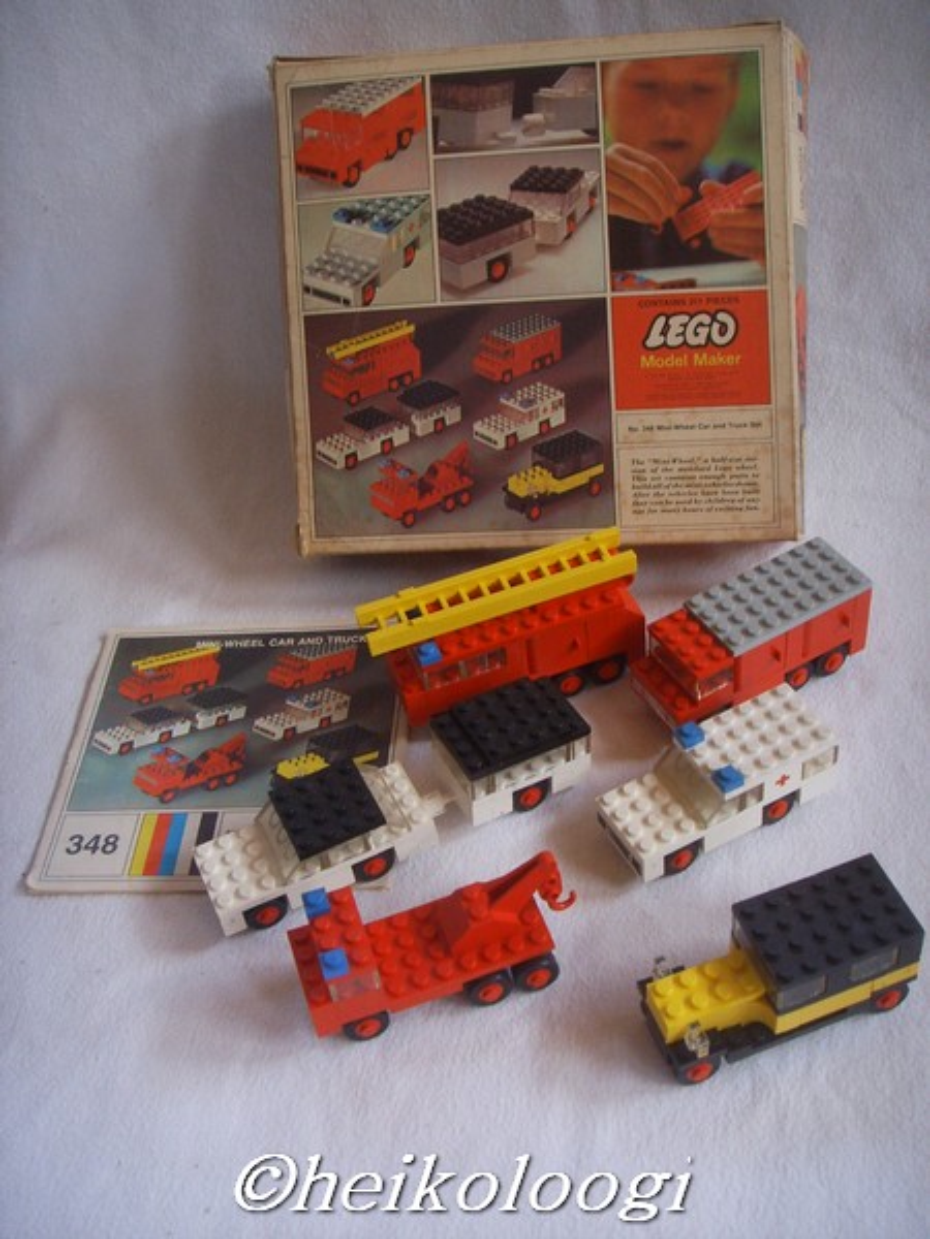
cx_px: 465
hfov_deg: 36.8
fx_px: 1397
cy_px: 620
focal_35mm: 39
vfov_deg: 47.9
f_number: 3.5
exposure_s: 1/60
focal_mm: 6.6
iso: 100
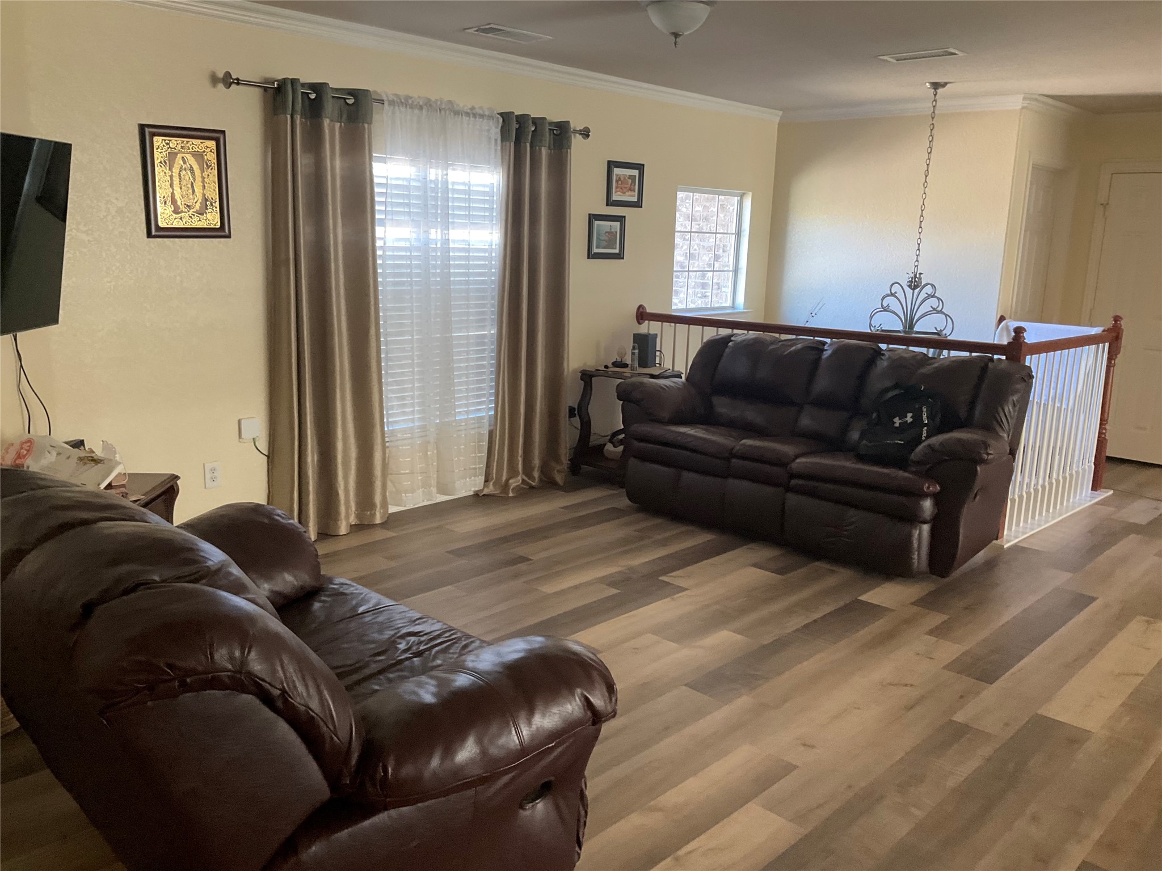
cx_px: 581
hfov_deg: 61.7
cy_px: 436
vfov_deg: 48.2
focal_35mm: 29
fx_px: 973
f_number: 1.8
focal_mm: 3
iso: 160
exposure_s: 1/60
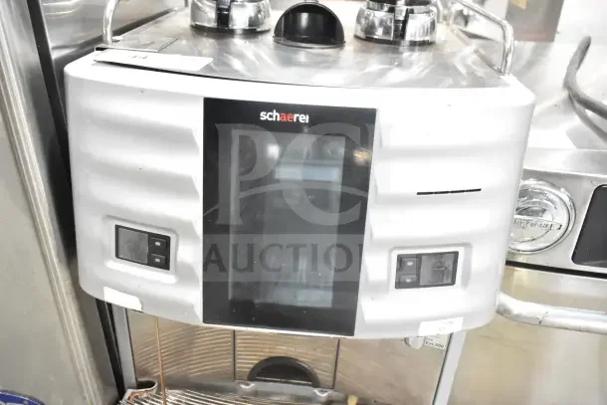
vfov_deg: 43.6
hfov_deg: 61.9
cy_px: 202
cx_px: 304
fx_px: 506
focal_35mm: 30
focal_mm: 20
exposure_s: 1/50
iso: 1600
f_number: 3.5
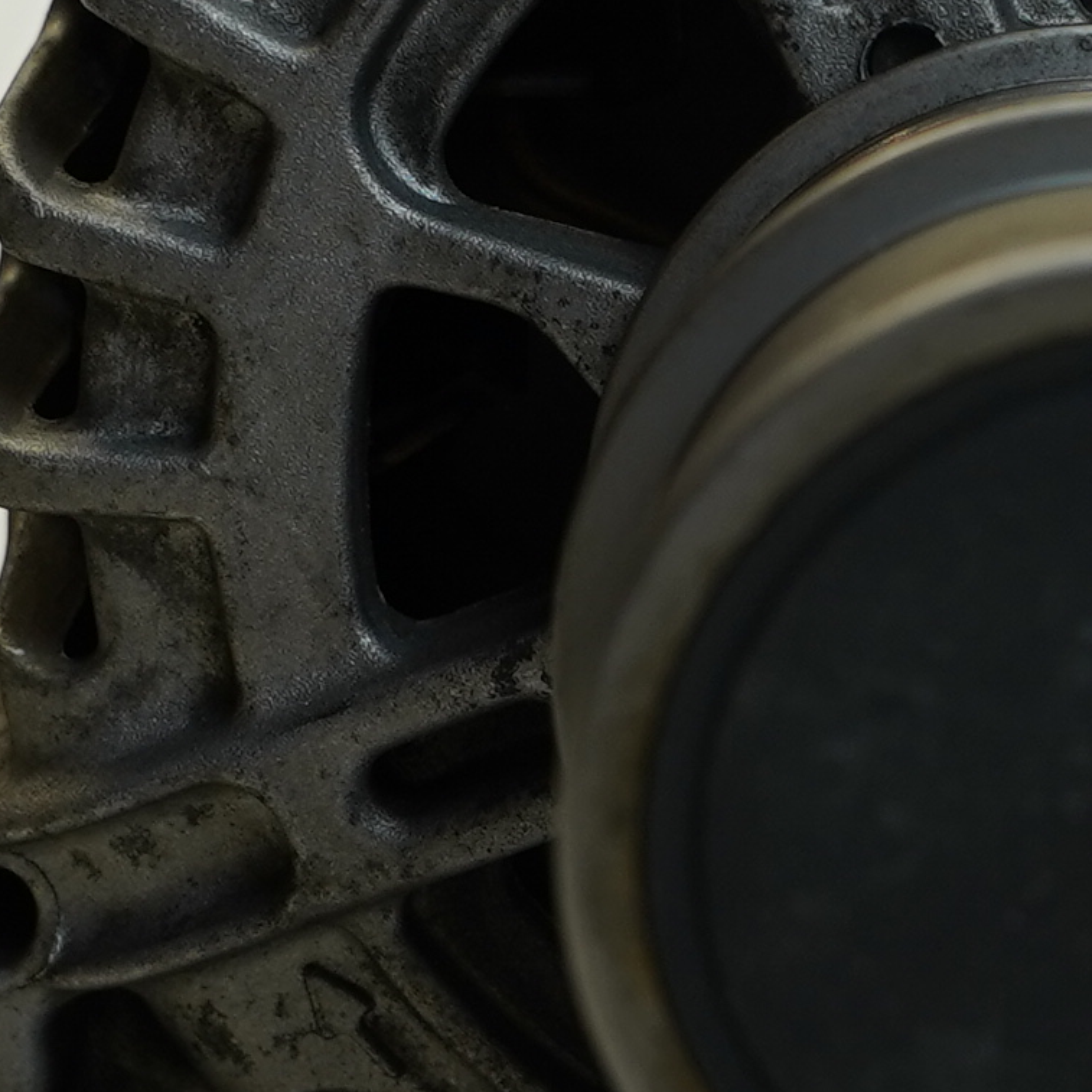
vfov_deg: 16.4
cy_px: 506
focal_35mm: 106
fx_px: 3783
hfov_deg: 16.2
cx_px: 972
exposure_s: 1/160
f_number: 4
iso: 320
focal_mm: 16
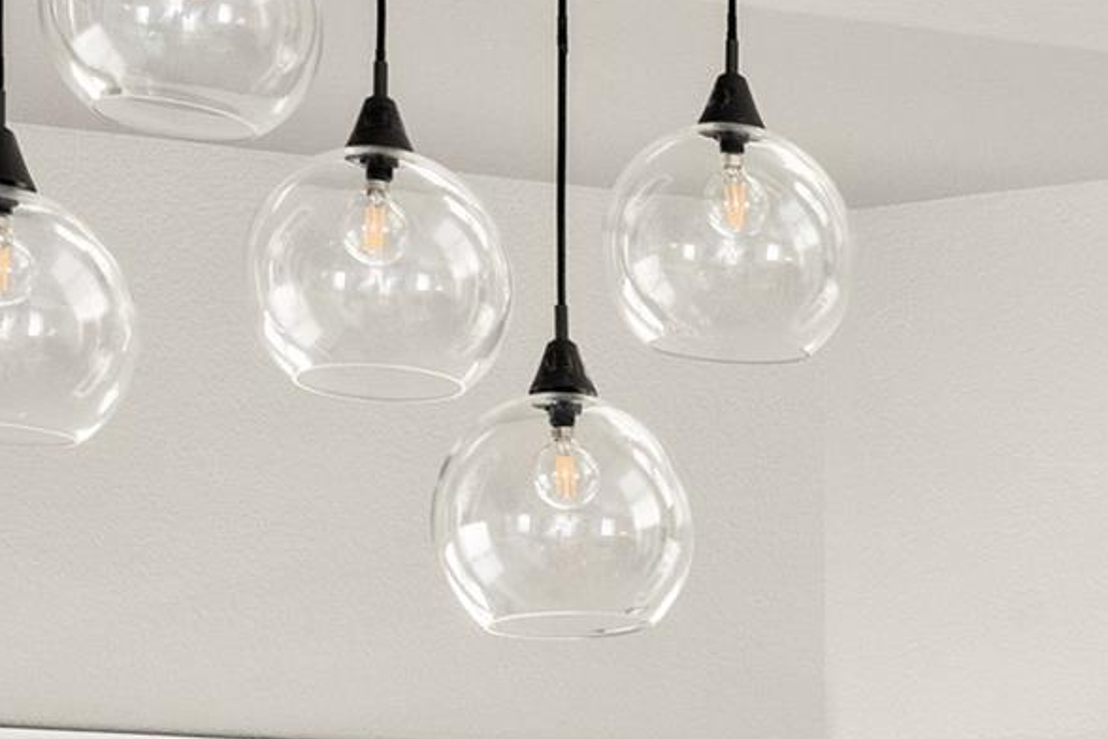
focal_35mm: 115
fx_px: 3539
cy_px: 1232
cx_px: 1581
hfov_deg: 16.5
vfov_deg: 11.3
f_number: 10
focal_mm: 33
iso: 400
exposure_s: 1/4
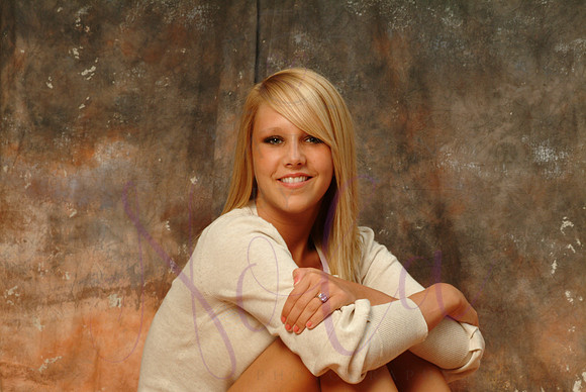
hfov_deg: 11.6
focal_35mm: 177
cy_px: 196
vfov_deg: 7.8
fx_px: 2884
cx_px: 293
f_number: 11
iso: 400
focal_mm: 118
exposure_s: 1/125
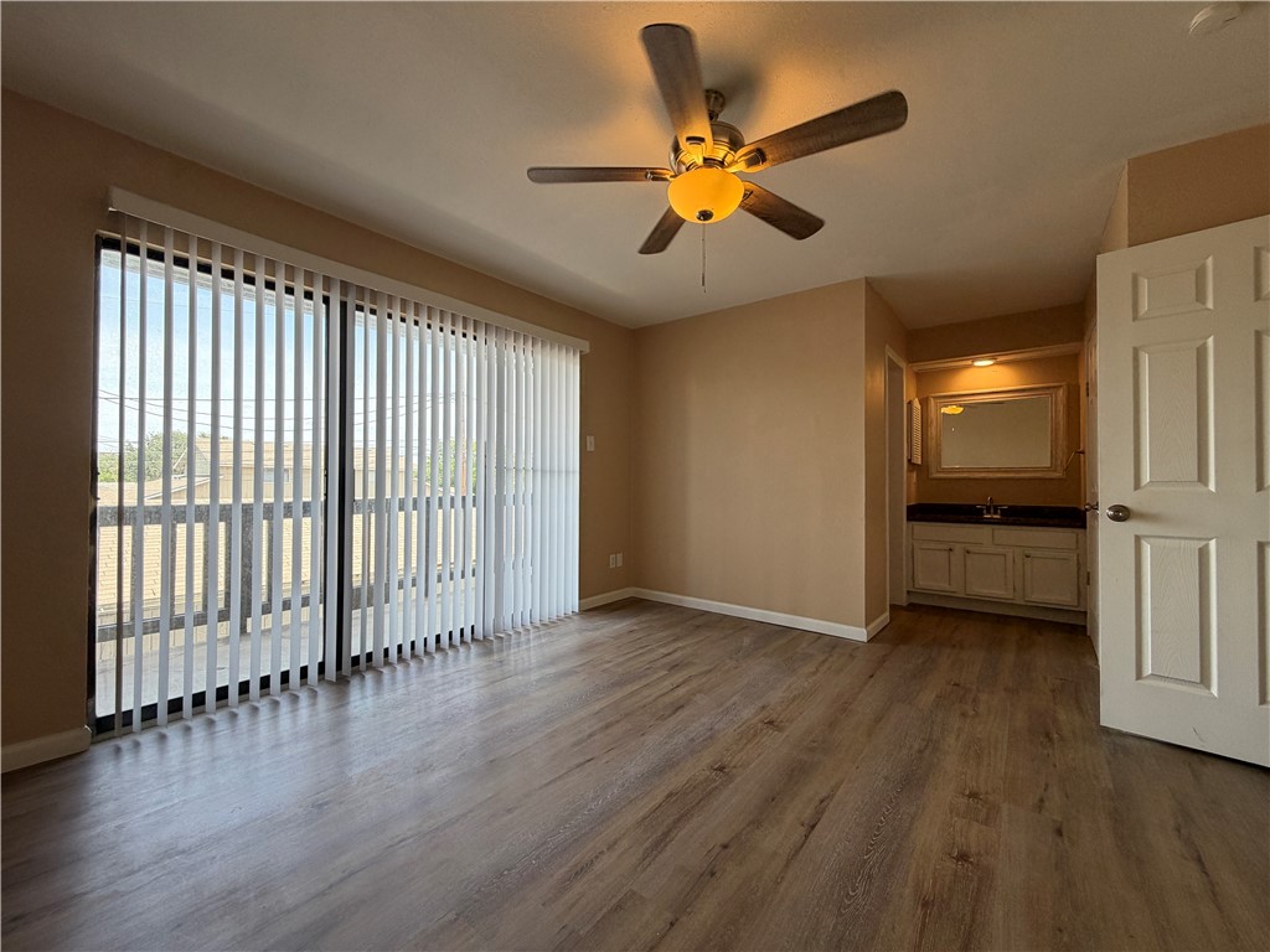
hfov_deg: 102.1
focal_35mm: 14
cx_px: 635
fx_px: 514
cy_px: 476
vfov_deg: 85.7
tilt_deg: +0.3
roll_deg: -0.3
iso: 64
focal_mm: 2.22
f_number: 2.2
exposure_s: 1/154
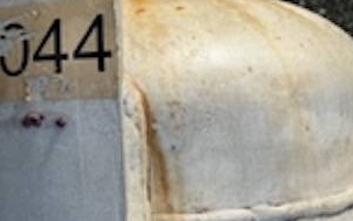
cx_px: 2
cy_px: 77
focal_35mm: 58
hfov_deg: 32.4
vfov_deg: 22.3
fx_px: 558
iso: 50
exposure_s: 1/1140
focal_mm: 5.1
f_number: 1.6
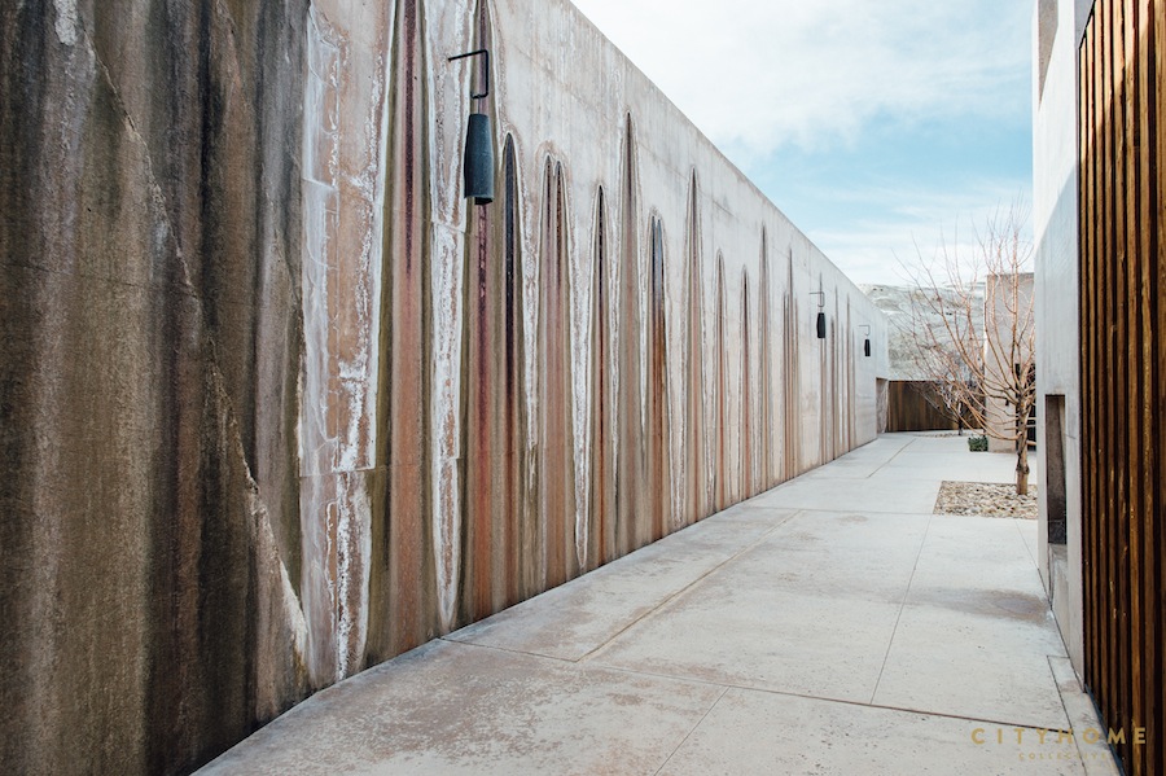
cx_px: 583
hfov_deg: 73.8
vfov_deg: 53.1
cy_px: 388
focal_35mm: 24
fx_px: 777
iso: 250
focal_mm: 24
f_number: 7.1
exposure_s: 1/500
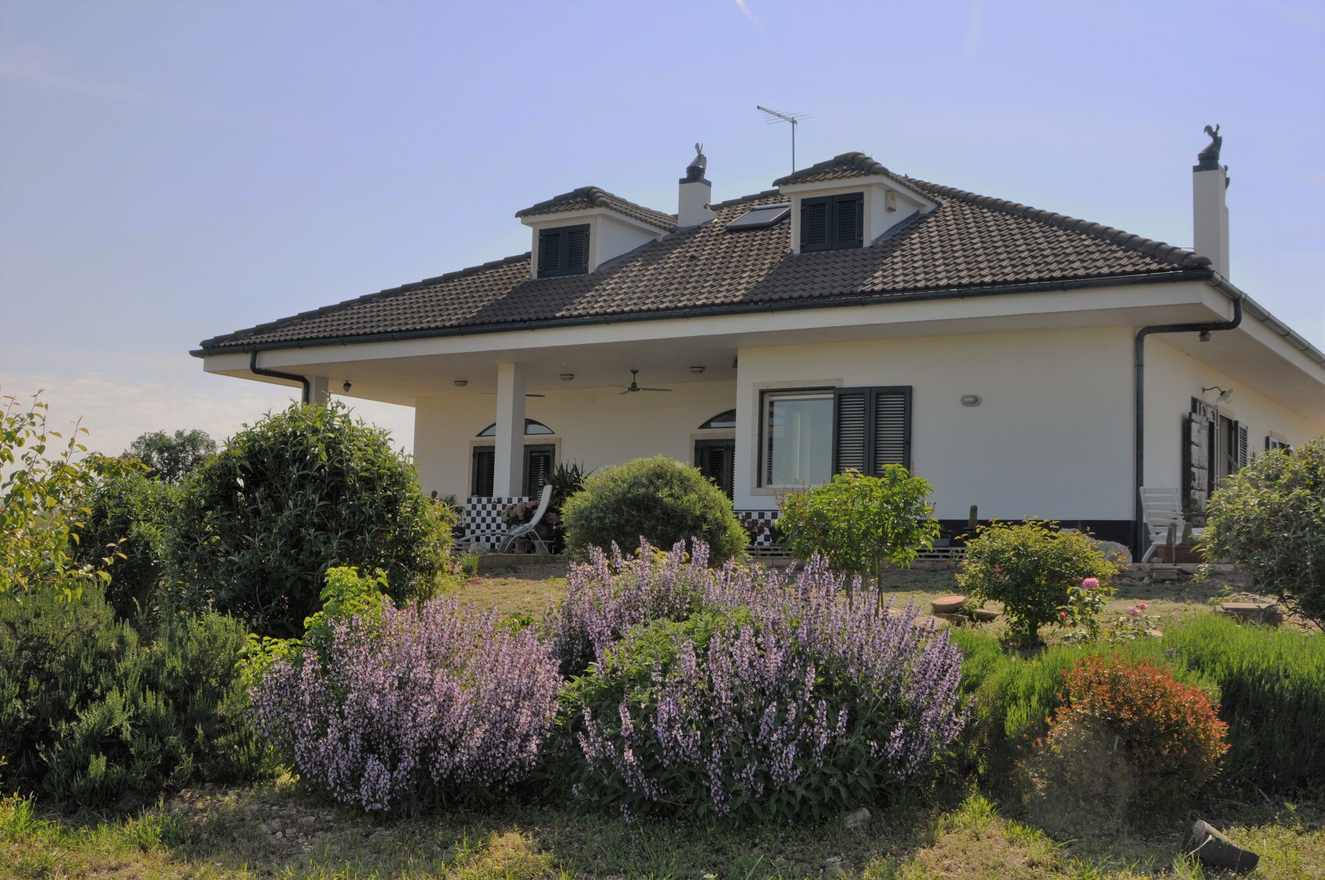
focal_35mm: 42
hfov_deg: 46.5
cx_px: 662
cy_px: 440
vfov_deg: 31.8
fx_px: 1544
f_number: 13
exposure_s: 1/200
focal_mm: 28
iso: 200
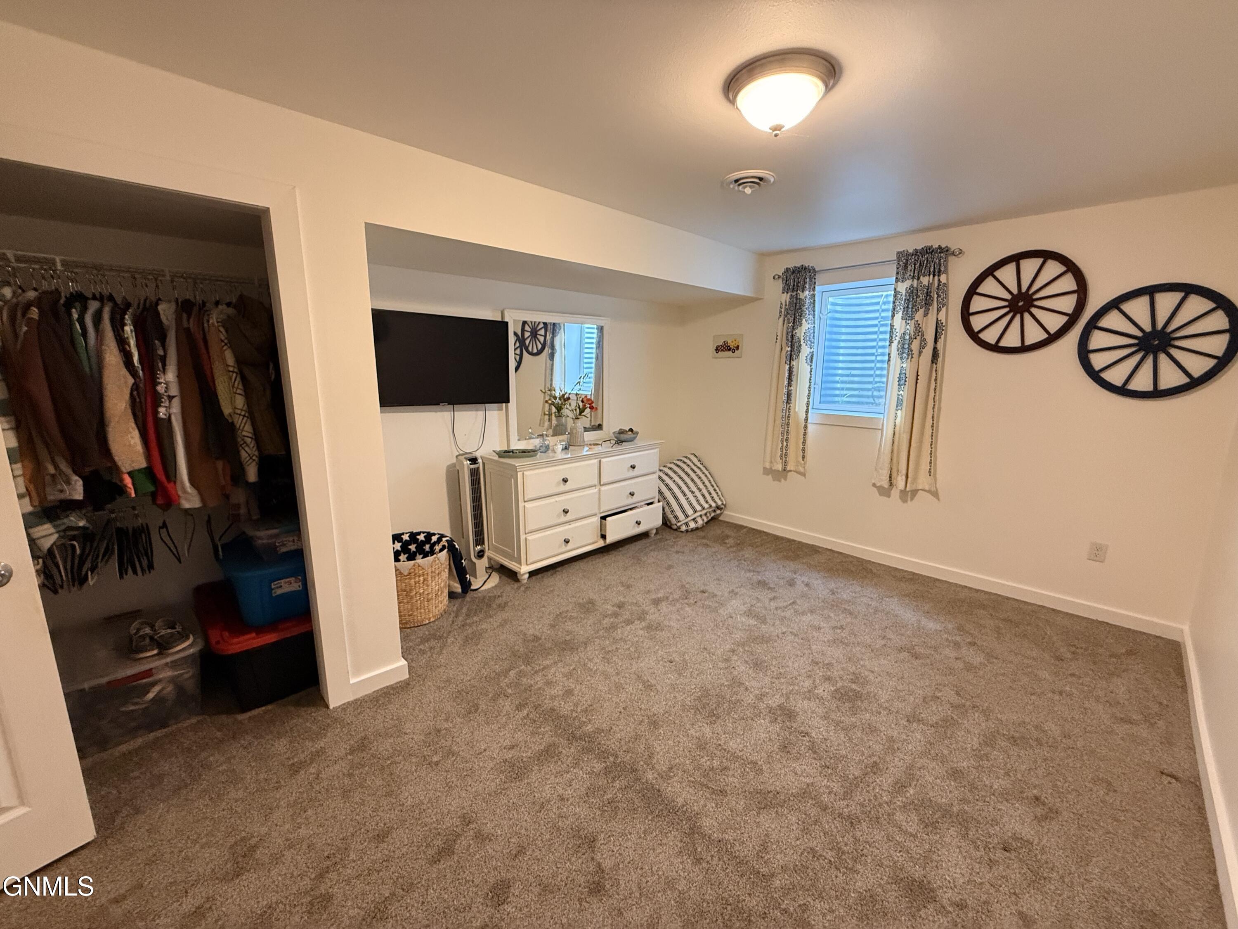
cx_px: 619
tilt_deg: -10.2
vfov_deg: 85.7
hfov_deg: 102.1
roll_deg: -0.5
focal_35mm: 14
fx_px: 501
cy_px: 464
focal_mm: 2.22
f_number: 2.2
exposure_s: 1/60
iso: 400
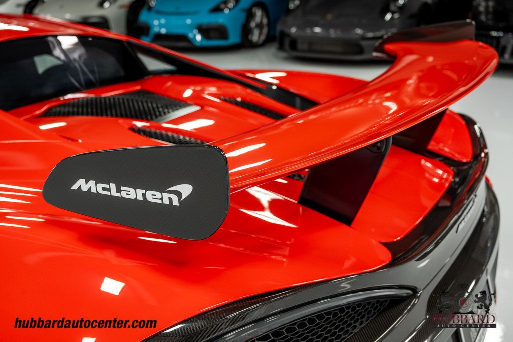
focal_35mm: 42
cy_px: 171
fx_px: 599
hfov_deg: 46.4
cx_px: 256
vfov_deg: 31.9
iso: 800
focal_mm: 42
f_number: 5
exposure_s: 1/60
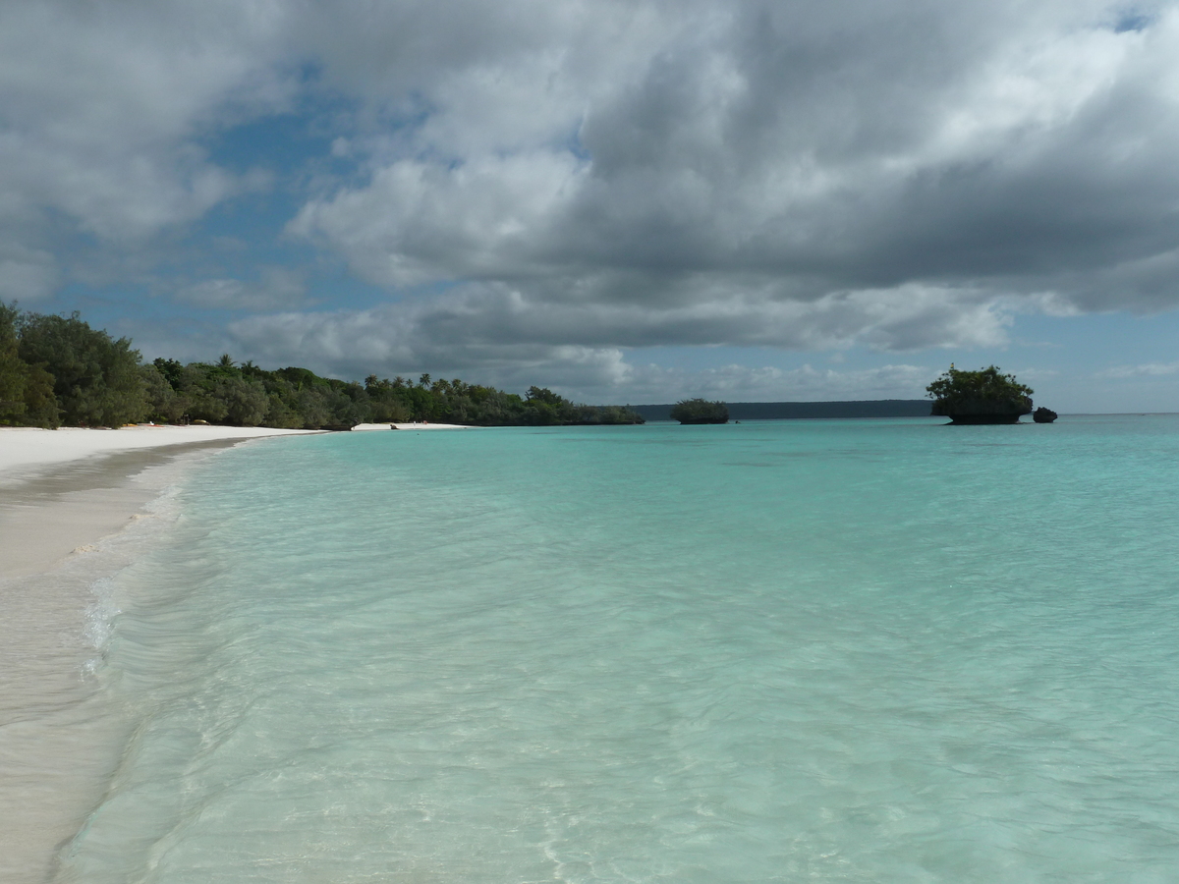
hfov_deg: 56.8
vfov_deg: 44.2
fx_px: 1090
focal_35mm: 32
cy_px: 442
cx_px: 590
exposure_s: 1/1000
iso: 80
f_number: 5.6
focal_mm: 5.3
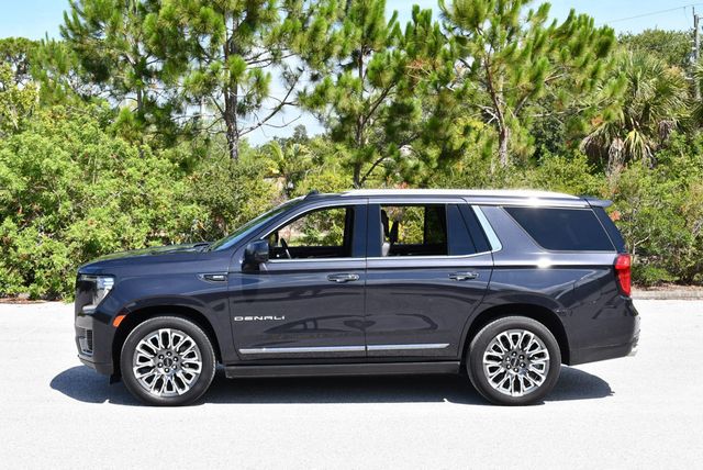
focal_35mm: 52
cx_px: 352
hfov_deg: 38.2
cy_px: 235
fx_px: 1016
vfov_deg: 26.0
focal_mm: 26
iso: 200
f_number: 8
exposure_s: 1/250
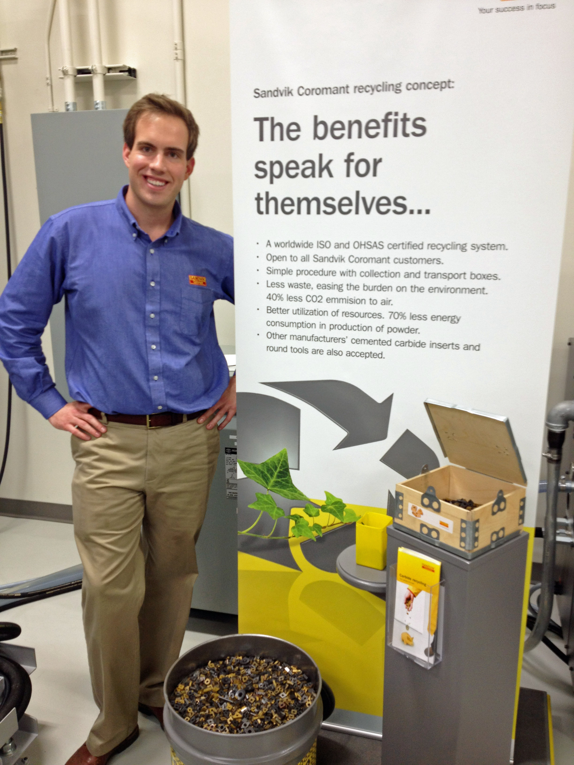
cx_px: 287
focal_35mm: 35
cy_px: 382
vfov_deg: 52.6
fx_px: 774
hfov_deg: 40.7
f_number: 2.4
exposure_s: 1/24
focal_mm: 4.28
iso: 64
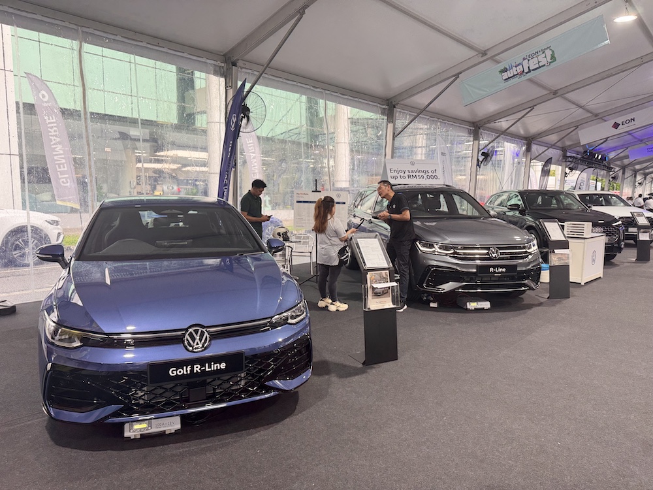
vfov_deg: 56.8
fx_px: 453
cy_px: 245
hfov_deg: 71.6
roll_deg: +0.7
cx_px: 326
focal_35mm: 24
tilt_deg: -5.7
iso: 100
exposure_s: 1/103
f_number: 1.78
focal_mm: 6.76
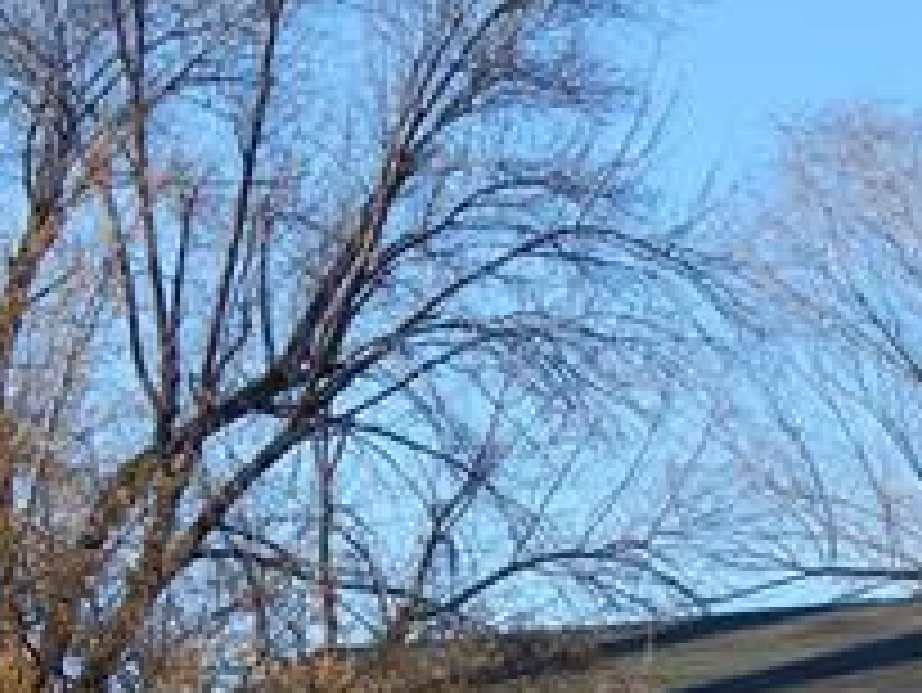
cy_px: 963
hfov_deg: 13.0
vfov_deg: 9.7
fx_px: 3998
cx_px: 877
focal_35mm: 150
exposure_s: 1/640
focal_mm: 8.6
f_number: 3.7
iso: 125
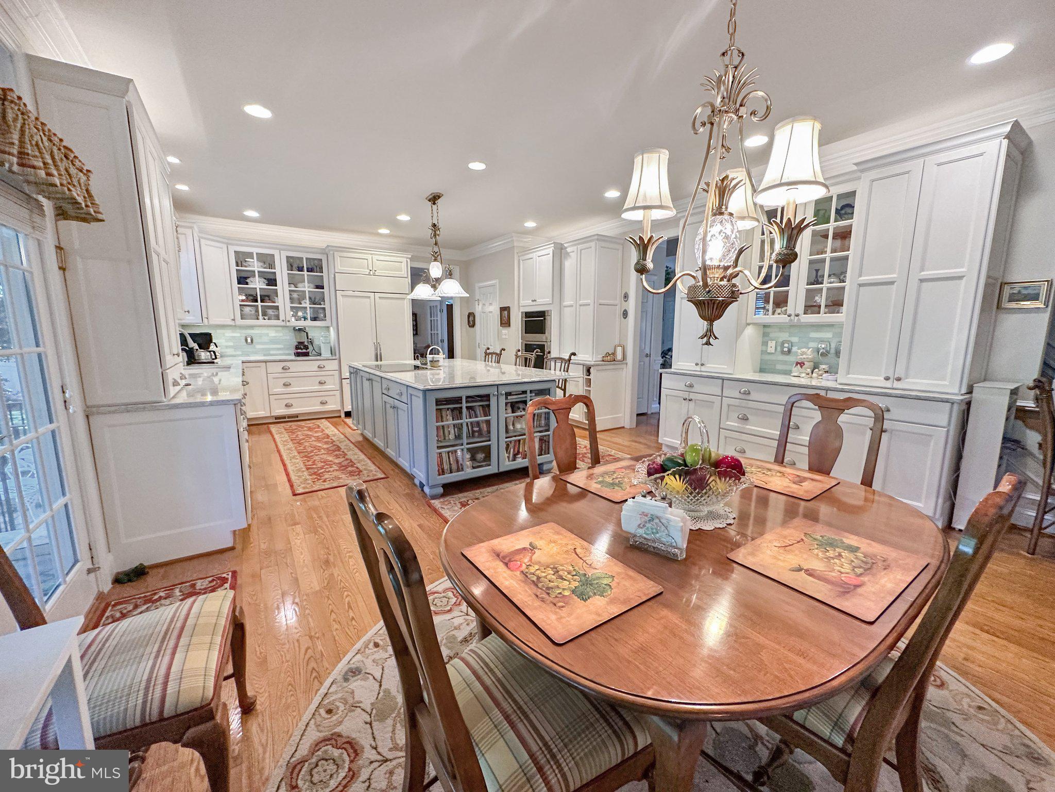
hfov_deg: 102.1
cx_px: 528
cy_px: 396
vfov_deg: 85.7
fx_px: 427
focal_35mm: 14
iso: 320
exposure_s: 1/120
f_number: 2.2
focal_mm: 2.22
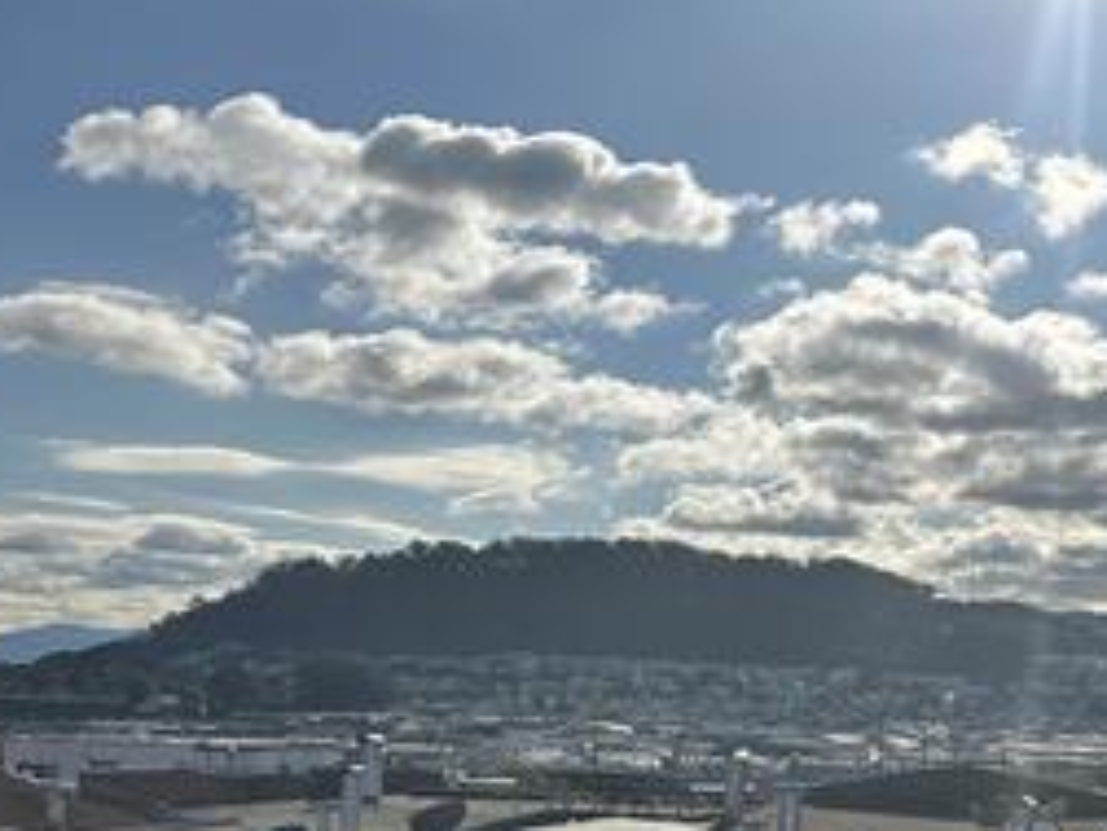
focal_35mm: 61
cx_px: 1340
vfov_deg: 23.4
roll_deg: -2.0
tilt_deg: -0.5
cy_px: 752
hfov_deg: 27.7
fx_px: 1951
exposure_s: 1/18519
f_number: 1.78
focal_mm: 6.86
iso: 100
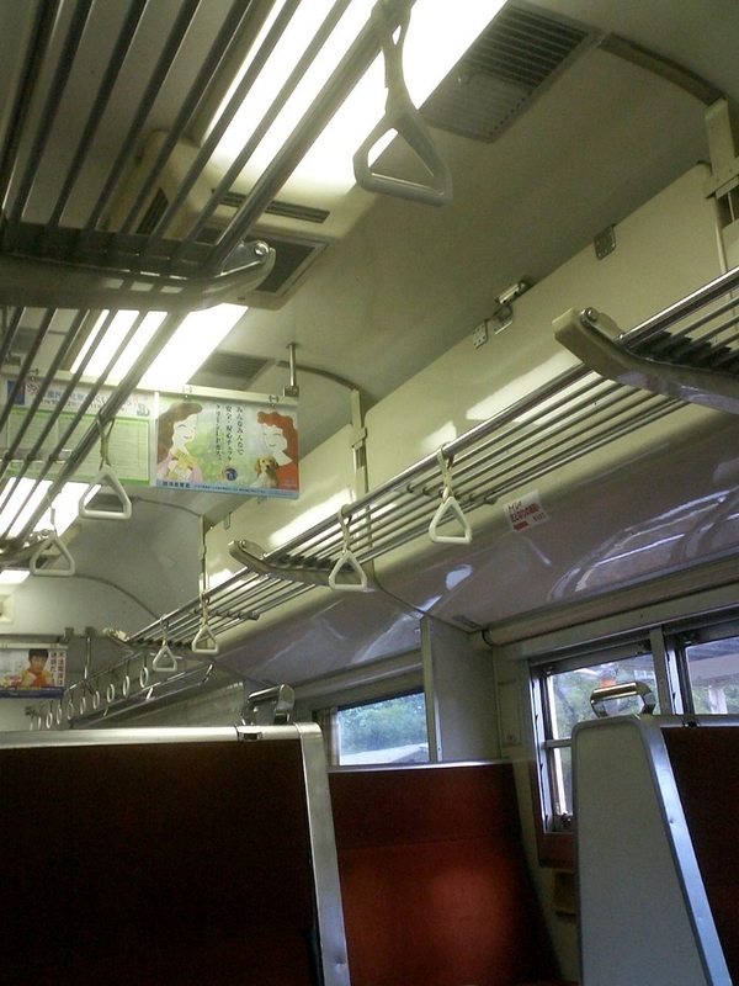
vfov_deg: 50.1
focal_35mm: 37
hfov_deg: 38.7
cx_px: 370
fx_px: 1053
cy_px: 493
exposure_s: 1/30
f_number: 3.5
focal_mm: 5.6
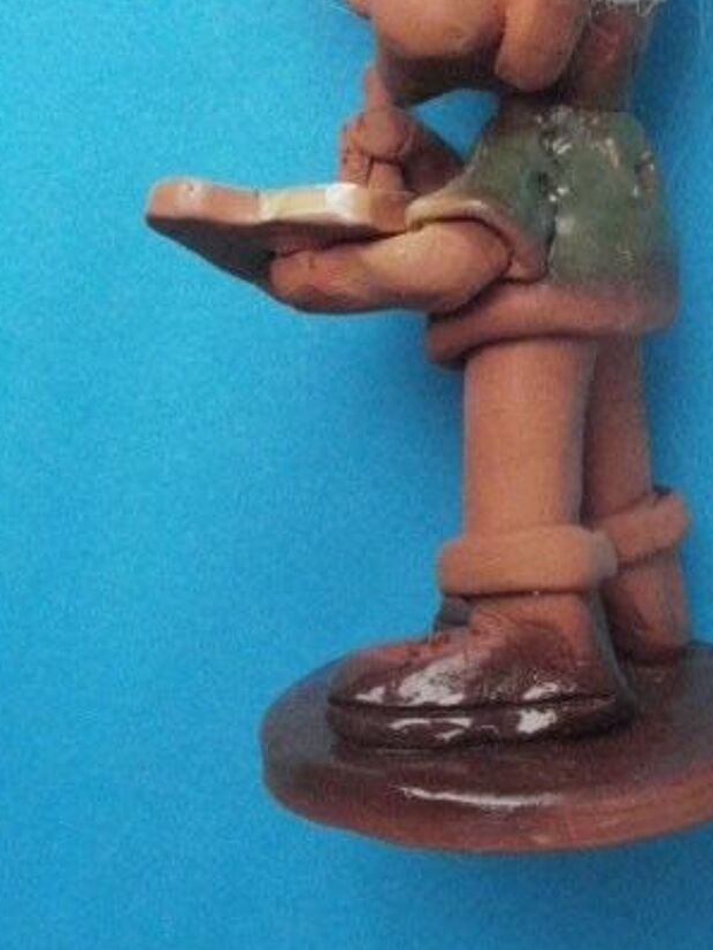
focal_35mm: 71
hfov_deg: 20.5
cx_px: 558
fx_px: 1949
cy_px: 285
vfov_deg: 27.2
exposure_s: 1/500
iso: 800
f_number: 6.3
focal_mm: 7.7
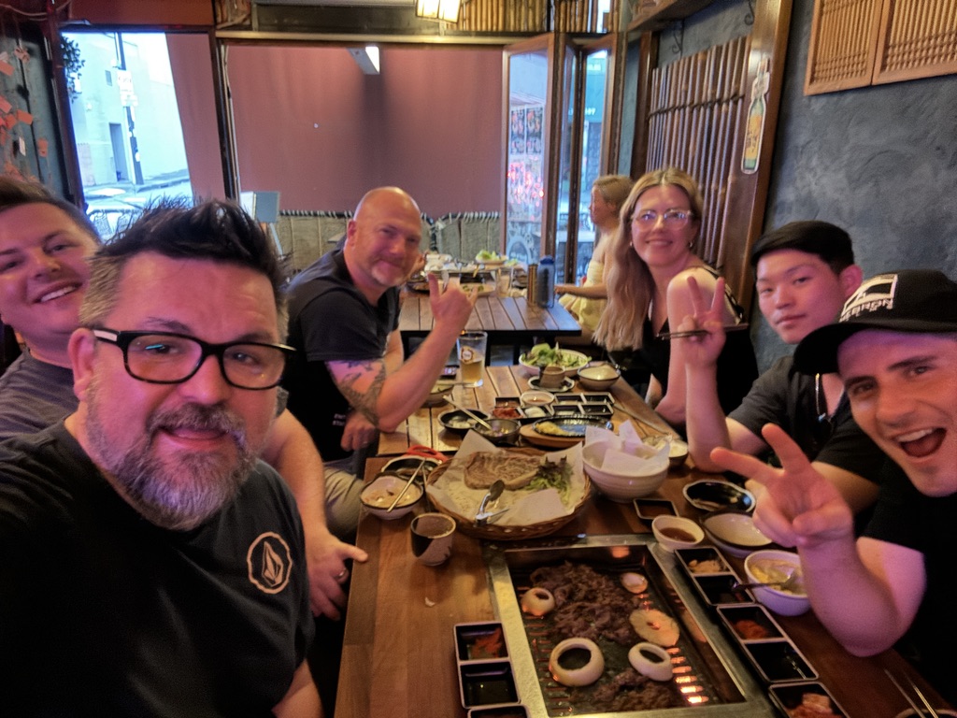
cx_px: 478
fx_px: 636
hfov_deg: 73.9
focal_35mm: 23
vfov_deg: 58.9
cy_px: 359
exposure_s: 1/8
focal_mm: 2.69
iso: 800
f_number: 1.9
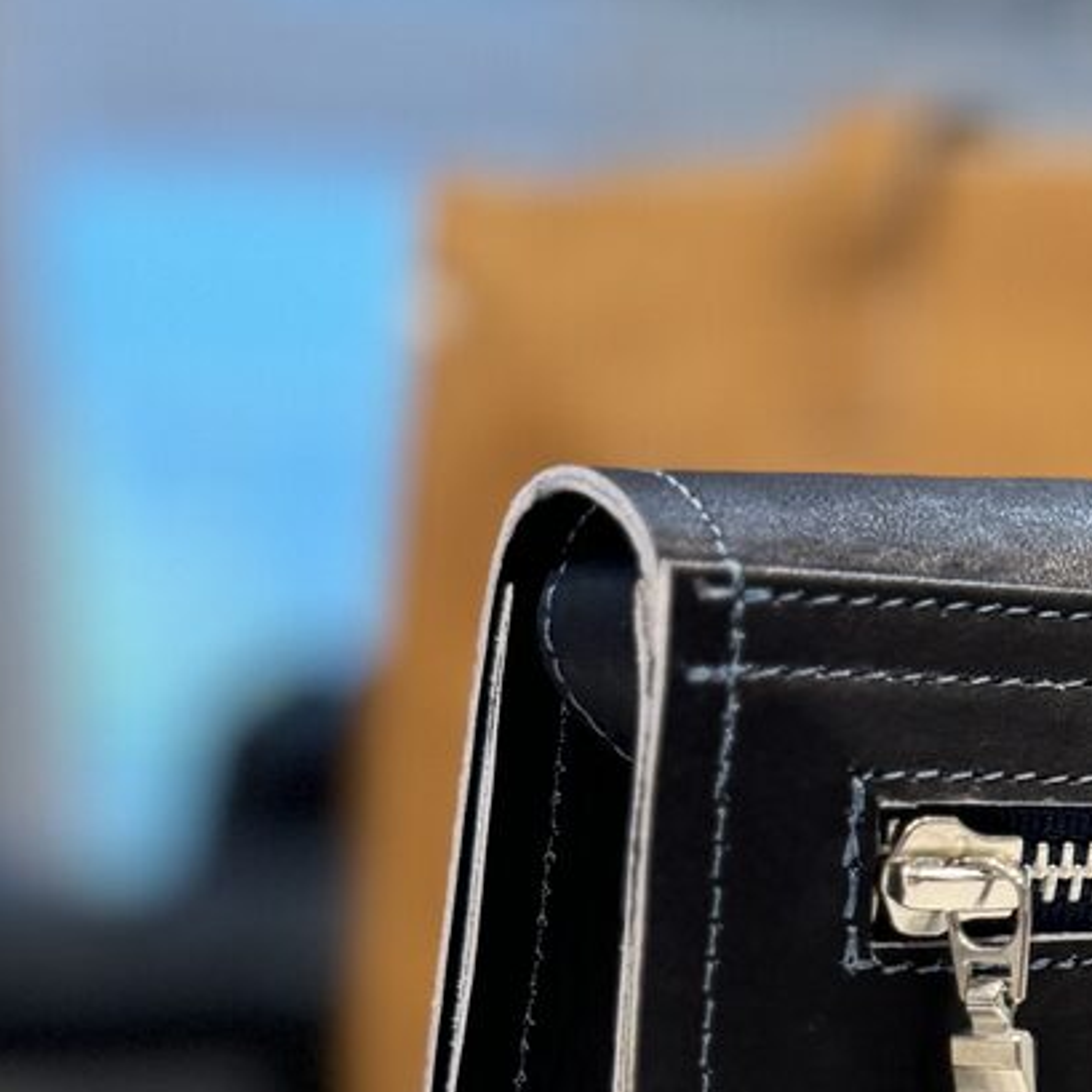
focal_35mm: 83
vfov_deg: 19.9
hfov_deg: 18.9
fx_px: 2962
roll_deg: +0.6
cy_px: 1220
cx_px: 1535
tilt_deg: -10.2
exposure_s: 1/60
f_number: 1.78
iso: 250
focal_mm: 6.76
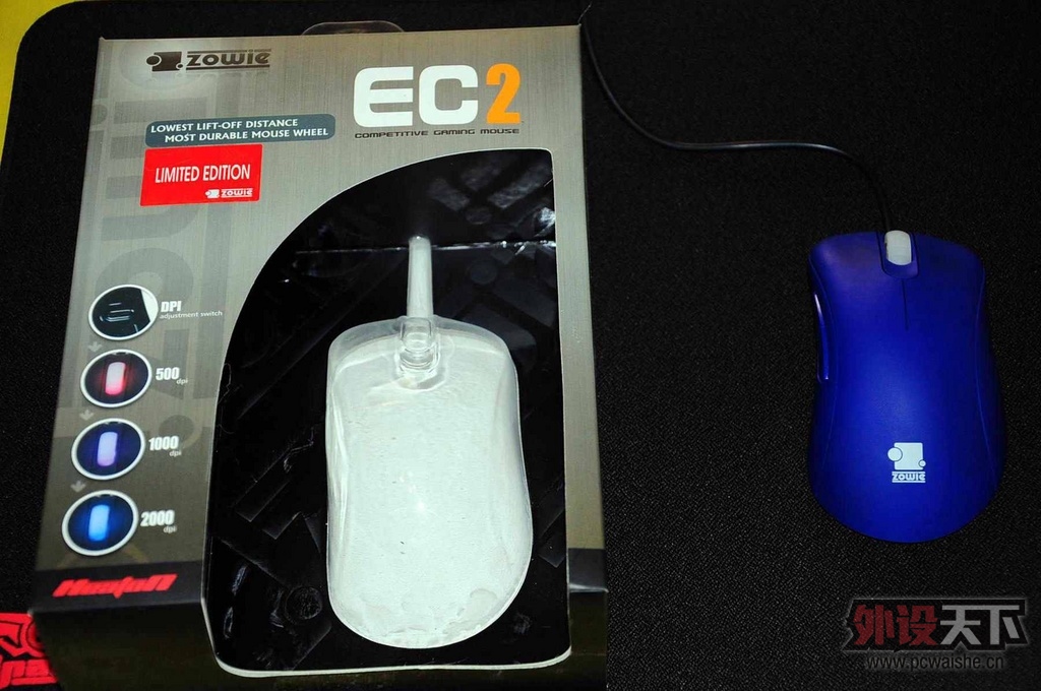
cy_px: 346
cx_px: 520
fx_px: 2166
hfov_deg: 27.0
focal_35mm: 75
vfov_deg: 18.1
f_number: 5
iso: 400
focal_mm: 50
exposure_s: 1/60
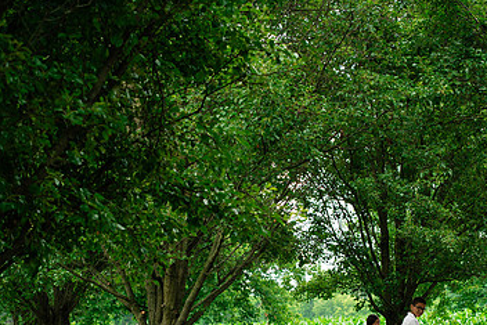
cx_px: 263
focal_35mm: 140
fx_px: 1895
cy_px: 229
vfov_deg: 9.8
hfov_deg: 14.6
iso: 400
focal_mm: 85
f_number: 5
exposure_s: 1/320
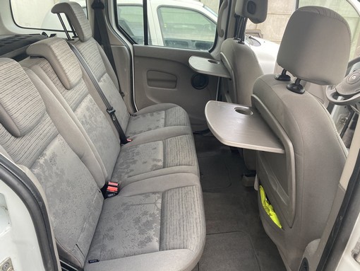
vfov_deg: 53.1
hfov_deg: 67.3
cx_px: 180
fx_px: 271
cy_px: 136
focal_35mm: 26
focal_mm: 4.25
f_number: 1.8
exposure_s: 1/116
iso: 125
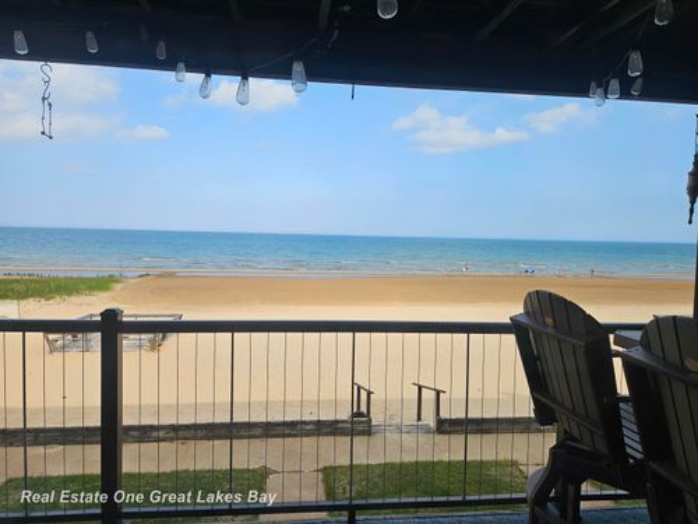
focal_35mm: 23
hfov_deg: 73.9
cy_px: 262
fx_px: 464
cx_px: 349
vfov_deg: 58.9
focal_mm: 5.4
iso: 25
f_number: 1.8
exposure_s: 1/1096
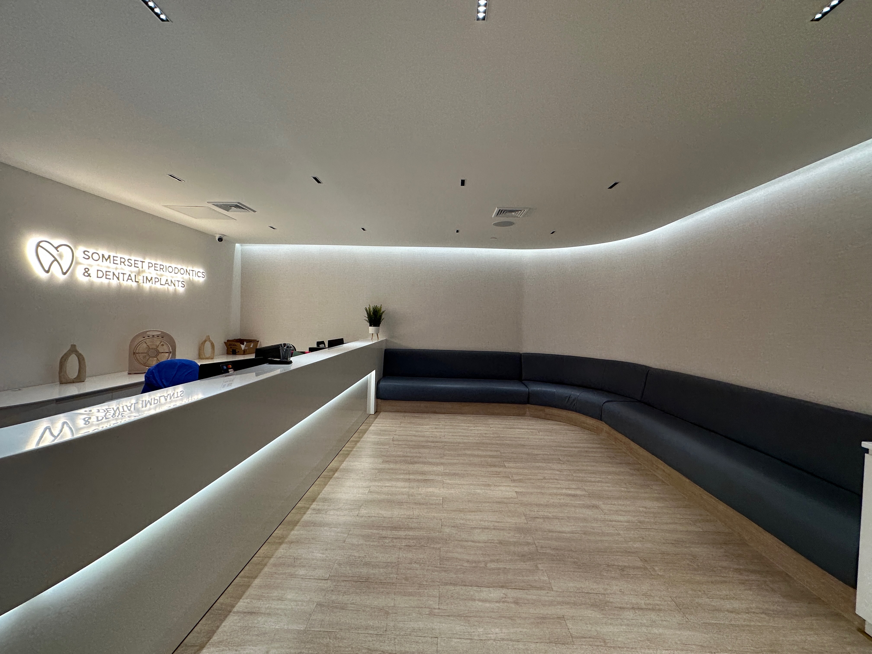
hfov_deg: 102.1
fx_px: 353
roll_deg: -1.9
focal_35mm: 14
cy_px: 327
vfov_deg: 85.7
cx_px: 436
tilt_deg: -0.8
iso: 100
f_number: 2.2
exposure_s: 1/120
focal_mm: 2.22
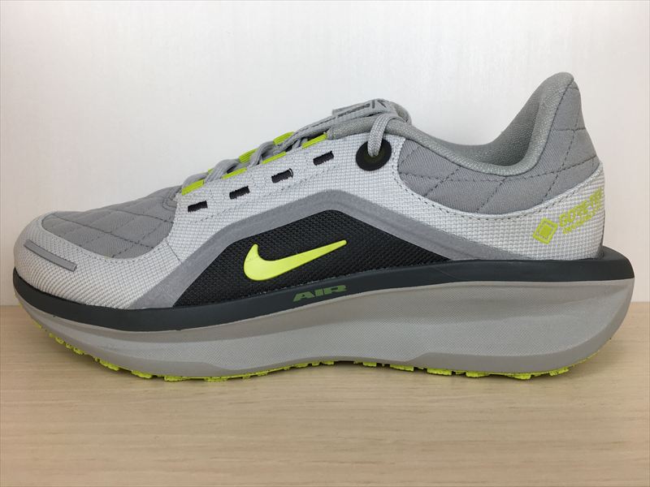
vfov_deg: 48.2
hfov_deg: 61.7
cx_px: 325
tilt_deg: -9.5
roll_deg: -0.1
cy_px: 244
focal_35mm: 29
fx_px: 545
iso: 25
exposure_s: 1/132
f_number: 2.2
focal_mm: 4.15
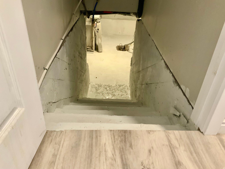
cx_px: 112
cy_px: 84
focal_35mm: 29
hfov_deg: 61.7
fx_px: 188
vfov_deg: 48.2
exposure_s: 1/40
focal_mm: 3
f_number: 1.8
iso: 250
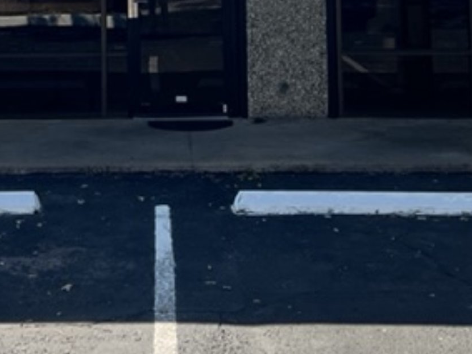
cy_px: -166
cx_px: 128
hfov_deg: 20.7
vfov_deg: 14.7
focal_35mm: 94
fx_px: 1281
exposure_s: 1/9434
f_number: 1.5
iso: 50
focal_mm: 5.7
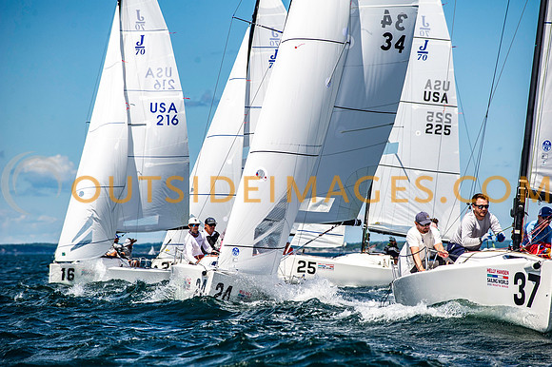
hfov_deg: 10.3
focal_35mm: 200
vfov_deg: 6.9
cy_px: 184
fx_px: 3065
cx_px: 276
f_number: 5.6
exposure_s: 1/4000
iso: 500
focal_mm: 200
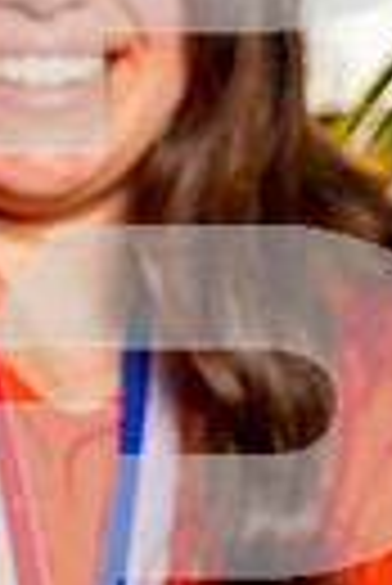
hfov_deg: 6.1
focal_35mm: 223
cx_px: -117
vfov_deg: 9.2
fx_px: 3632
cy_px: 466
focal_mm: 50
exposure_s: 1/800
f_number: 5.6
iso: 100
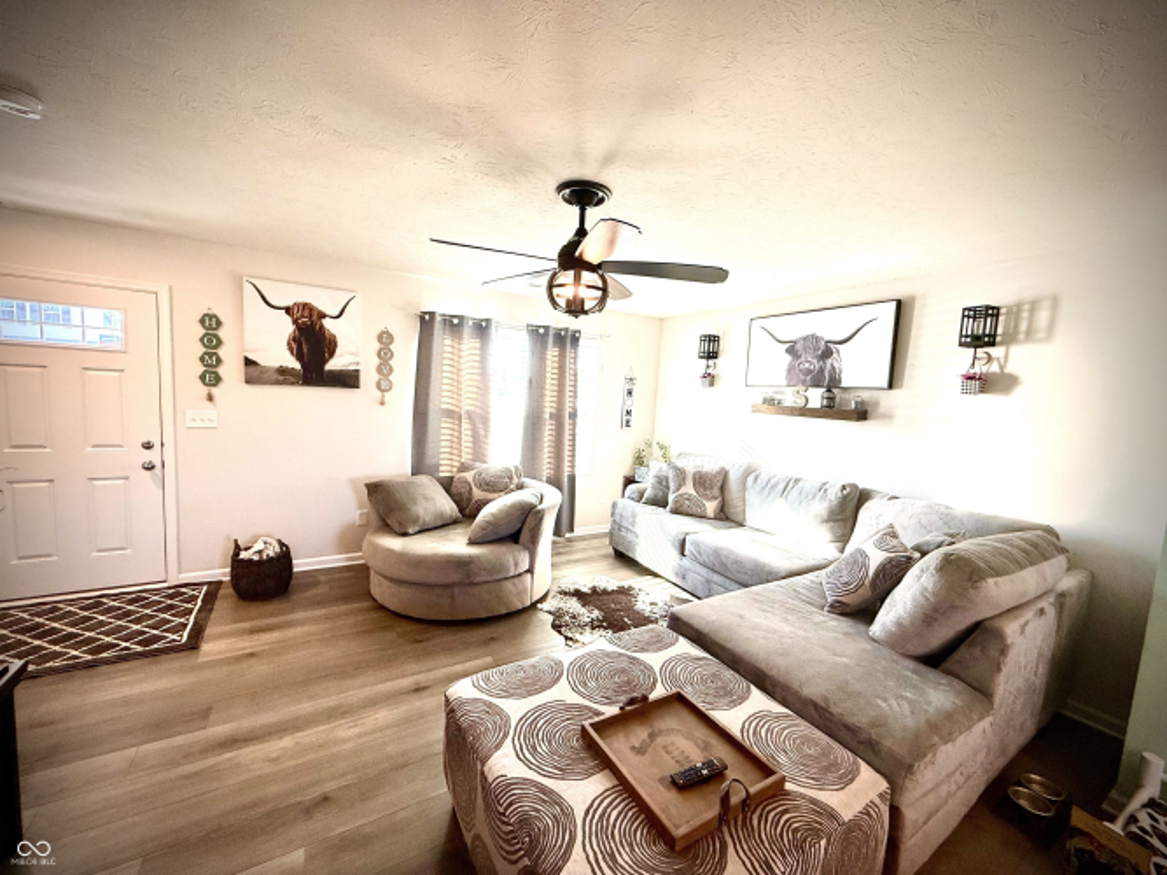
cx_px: 584
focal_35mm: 14
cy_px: 438
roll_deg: -3.5
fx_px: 472
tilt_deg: -5.1
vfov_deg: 85.7
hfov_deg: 102.1
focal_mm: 2.22
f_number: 2.2
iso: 100
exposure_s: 1/120
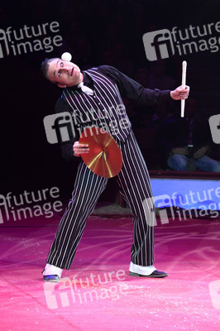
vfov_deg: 16.8
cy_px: 166
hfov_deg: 11.2
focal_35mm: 122
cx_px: 110
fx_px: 1120
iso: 2000
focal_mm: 122
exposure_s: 1/160
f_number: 6.3
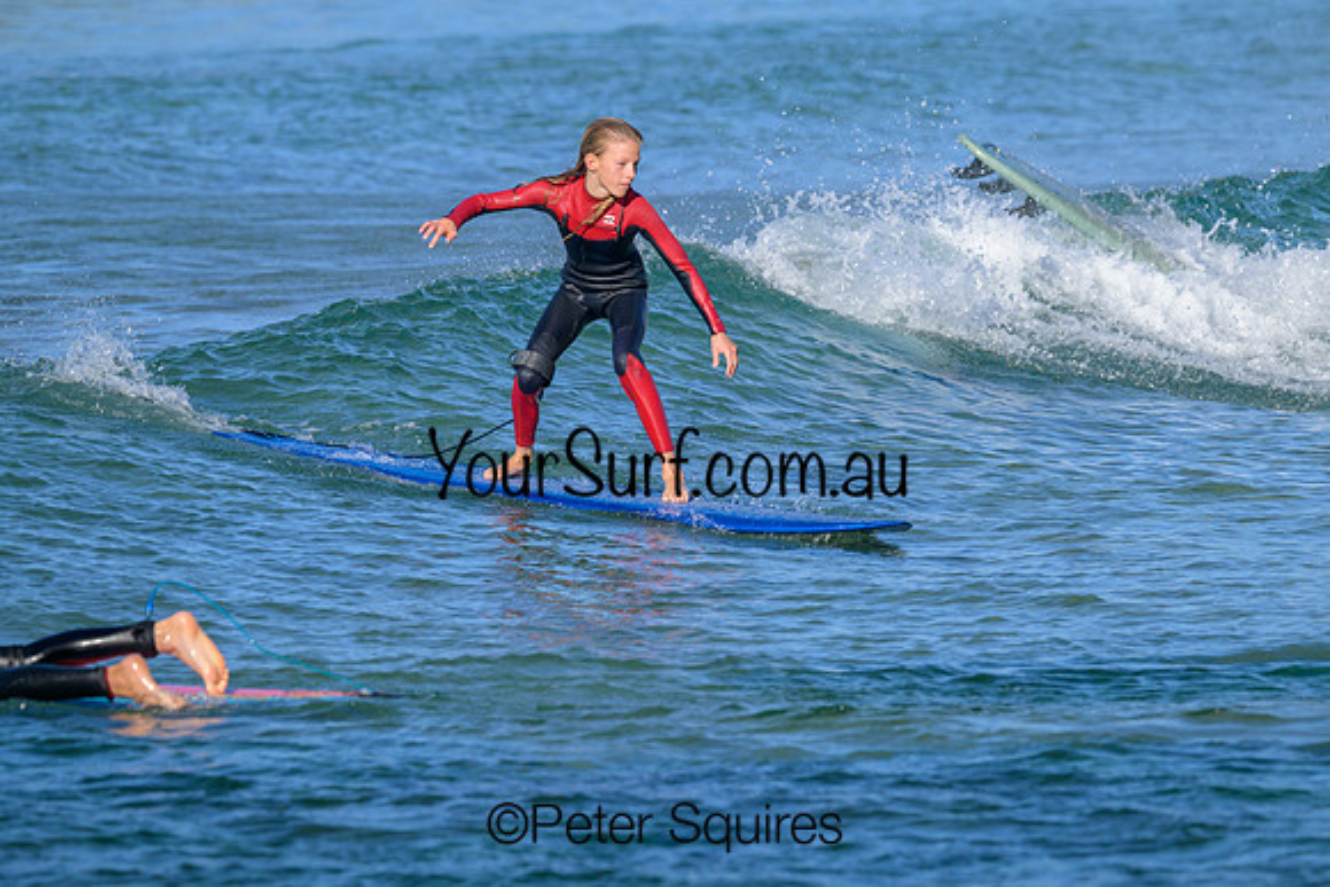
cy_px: 388
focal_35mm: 420
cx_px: 719
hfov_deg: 4.9
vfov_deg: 3.3
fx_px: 15510
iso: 250
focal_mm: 330
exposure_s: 1/1600
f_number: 7.1
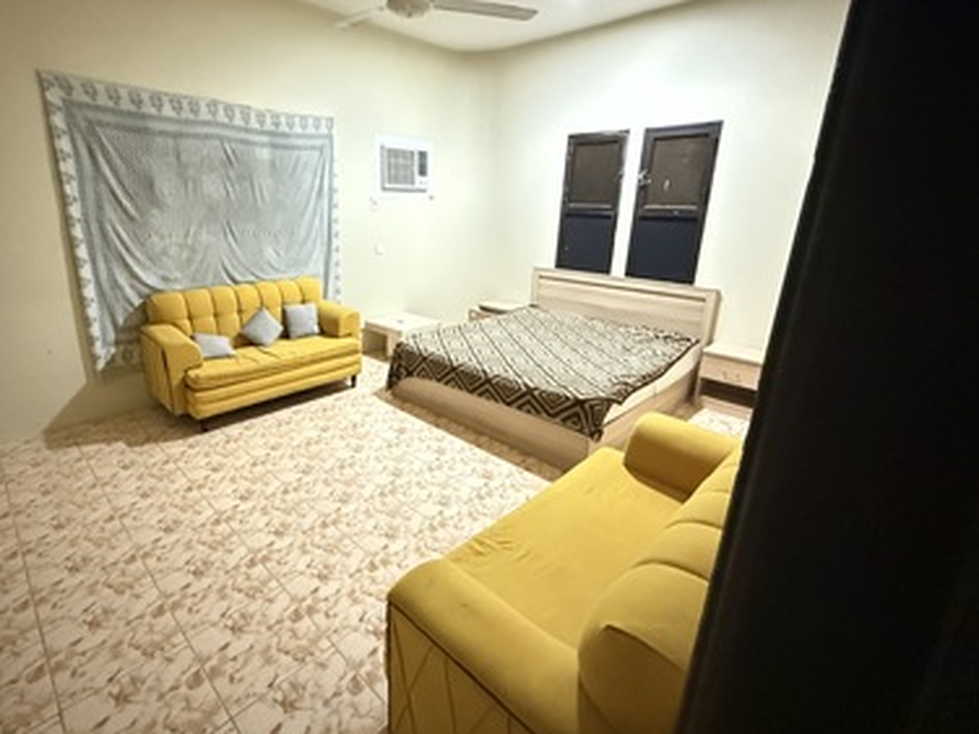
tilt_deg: -15.6
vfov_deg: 74.6
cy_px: 342
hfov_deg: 90.4
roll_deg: -1.2
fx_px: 481
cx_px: 421
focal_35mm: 17
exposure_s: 1/40
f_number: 2.2
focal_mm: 2.22
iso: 1250
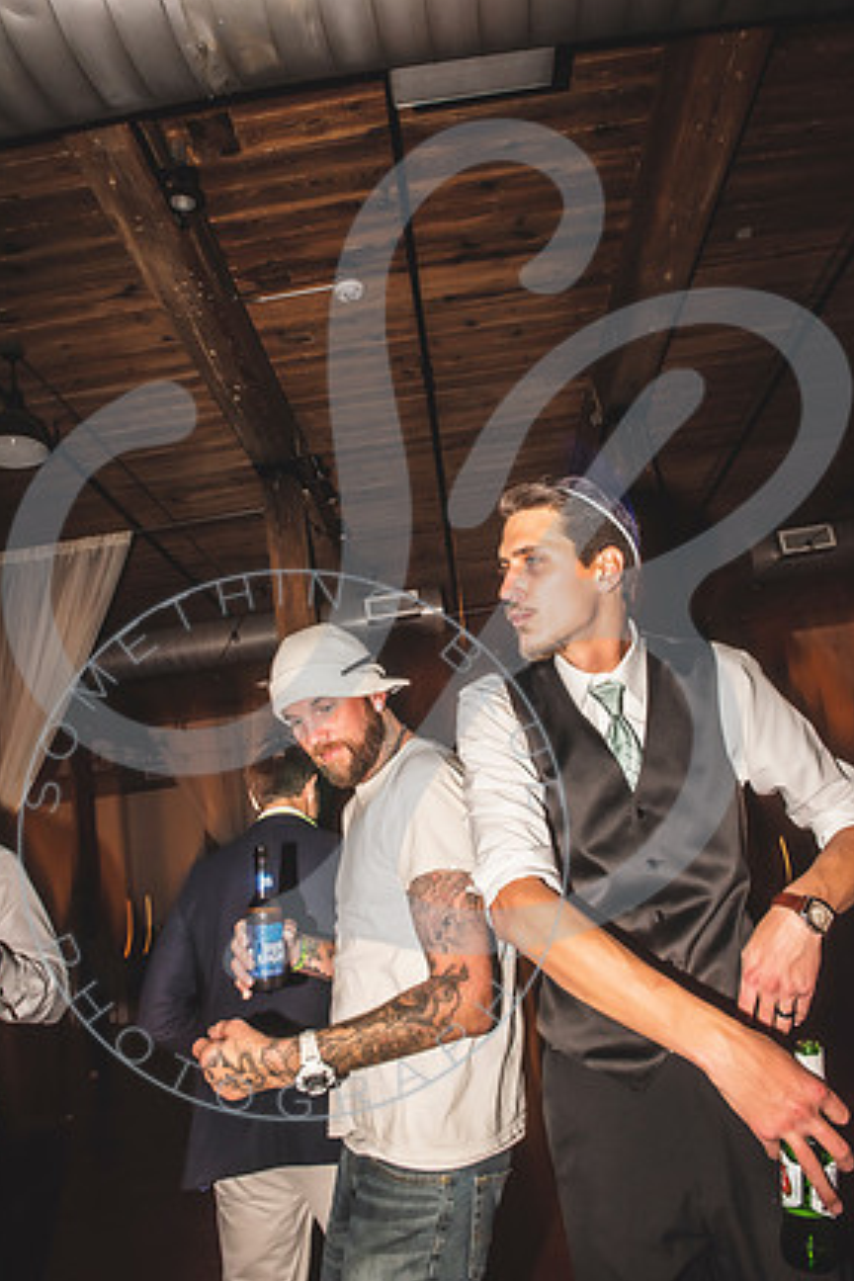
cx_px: 427
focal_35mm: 25
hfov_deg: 51.3
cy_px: 620
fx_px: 890
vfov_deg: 71.5
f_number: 11
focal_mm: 24
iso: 1000
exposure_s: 1/13
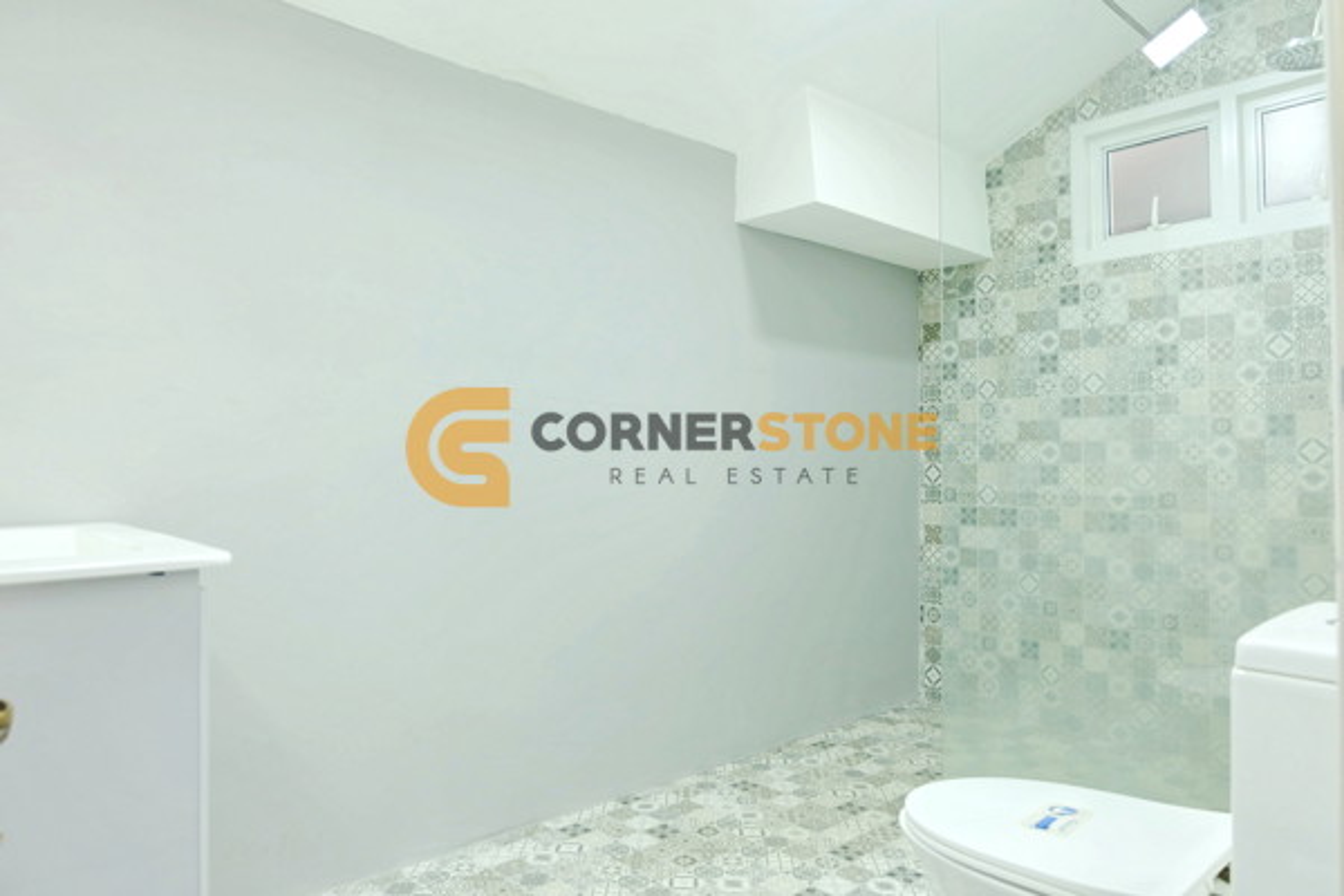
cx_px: 672
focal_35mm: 24
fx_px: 896
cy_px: 448
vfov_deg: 53.1
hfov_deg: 73.7
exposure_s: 1/30
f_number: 3.5
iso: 400
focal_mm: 16
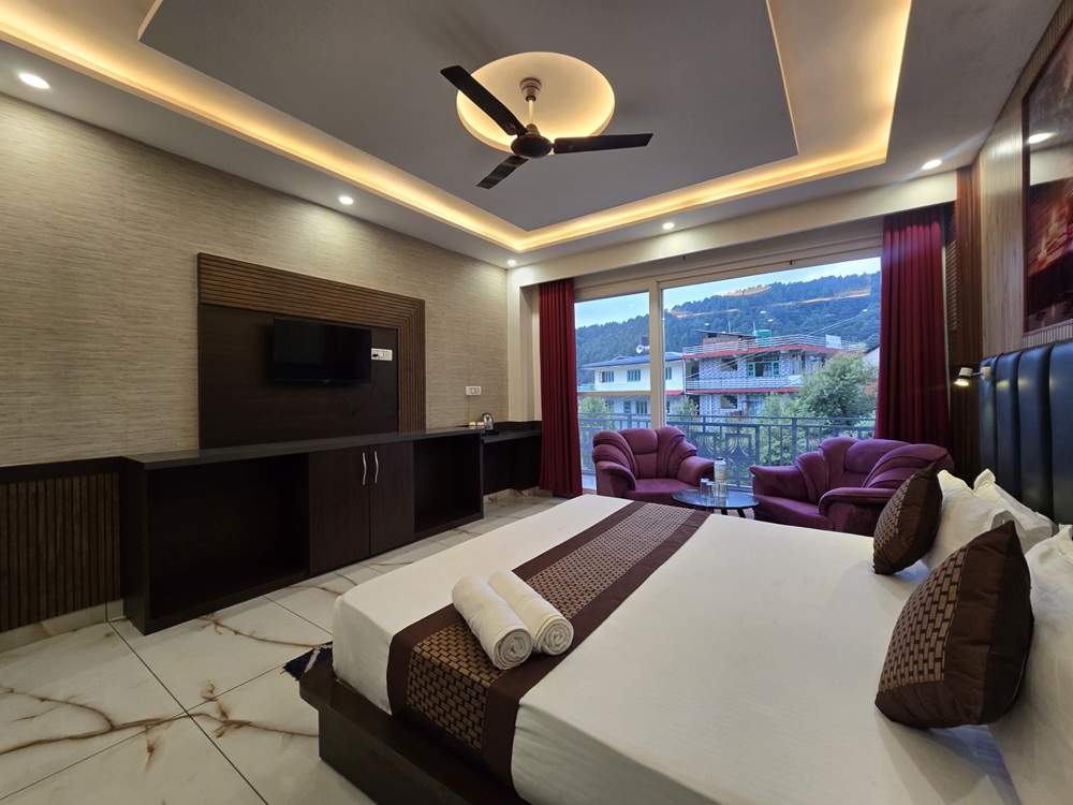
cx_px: 536
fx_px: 403
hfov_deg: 106.2
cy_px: 402
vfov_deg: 89.9
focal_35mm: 13
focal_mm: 2.2
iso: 125
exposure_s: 1/50
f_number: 2.2
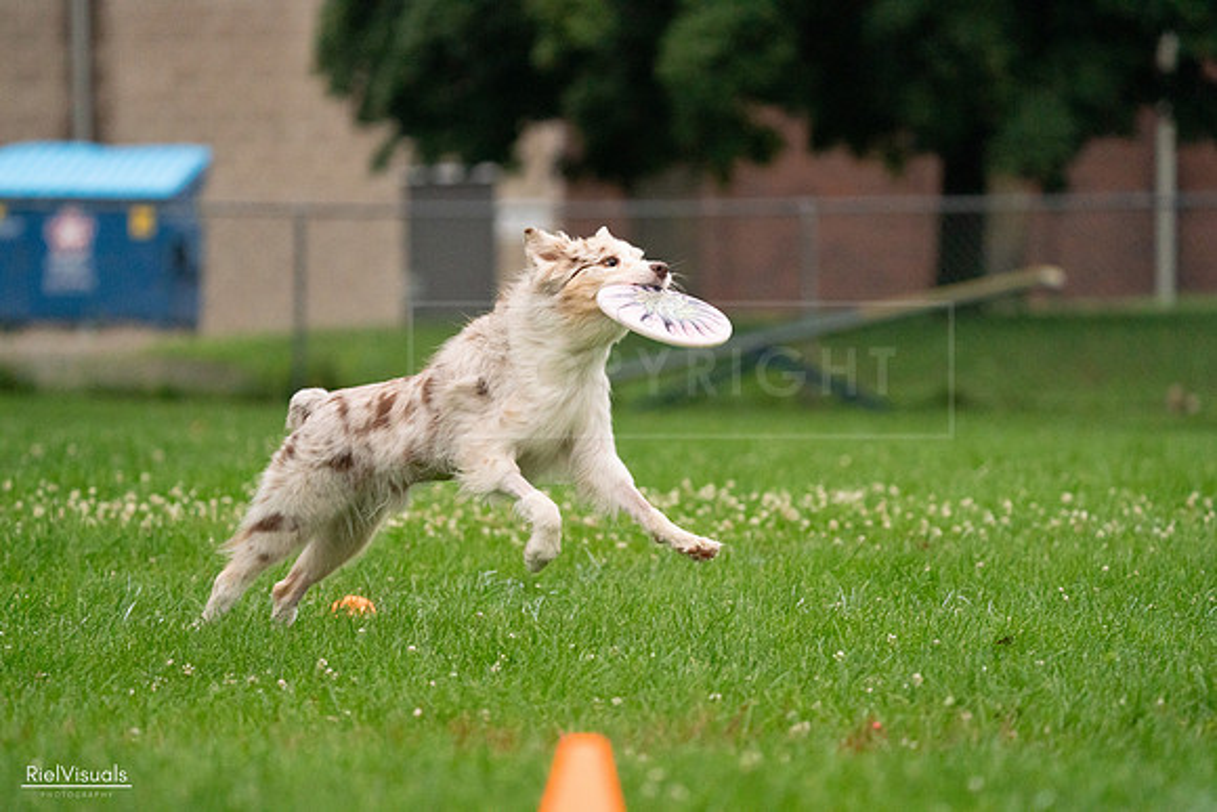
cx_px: 608
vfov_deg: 4.5
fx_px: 10346
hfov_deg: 6.7
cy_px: 406
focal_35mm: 306
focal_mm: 306
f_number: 6.3
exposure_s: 1/1600
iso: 6400
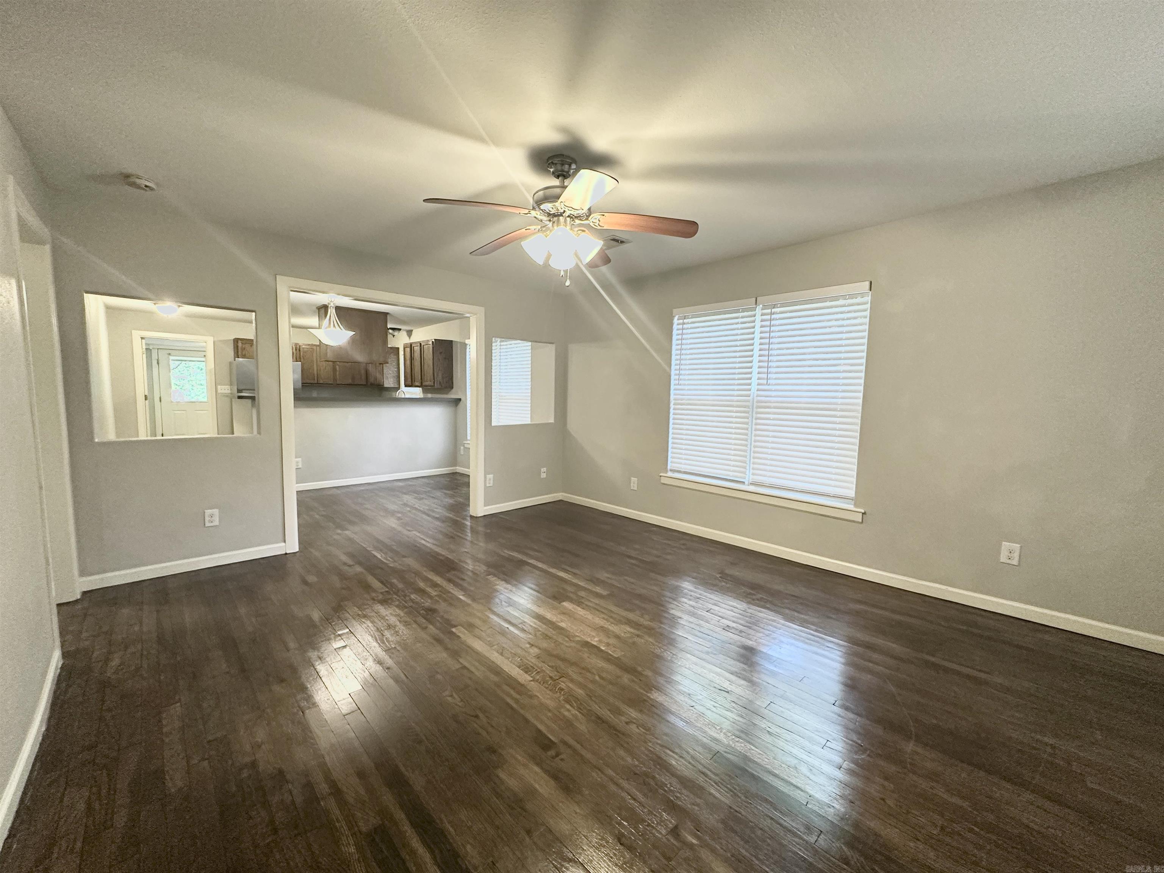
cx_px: 582
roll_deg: -1.8
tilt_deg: -4.6
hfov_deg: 102.1
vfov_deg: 85.7
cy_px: 436
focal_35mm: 14
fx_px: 471
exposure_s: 1/60
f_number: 2.2
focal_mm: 2.22
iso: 320
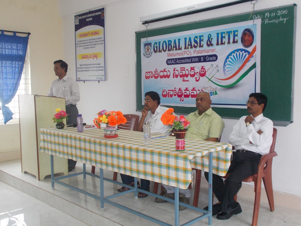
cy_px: 113
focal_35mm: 39
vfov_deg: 36.8
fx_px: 339
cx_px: 150
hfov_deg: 47.9
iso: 320
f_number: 3.9
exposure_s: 1/30
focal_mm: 6.9
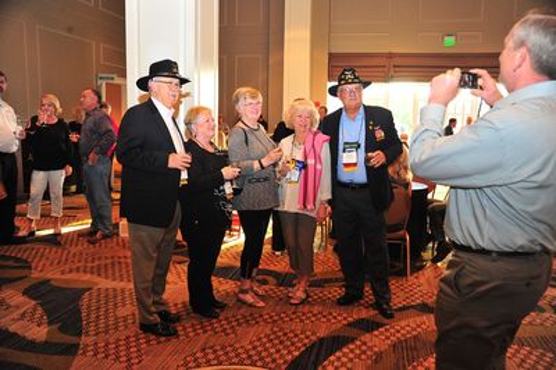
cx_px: 278
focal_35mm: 31
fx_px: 478
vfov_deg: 42.3
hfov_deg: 60.3
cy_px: 185
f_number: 4.5
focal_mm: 31
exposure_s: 1/160
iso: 3200
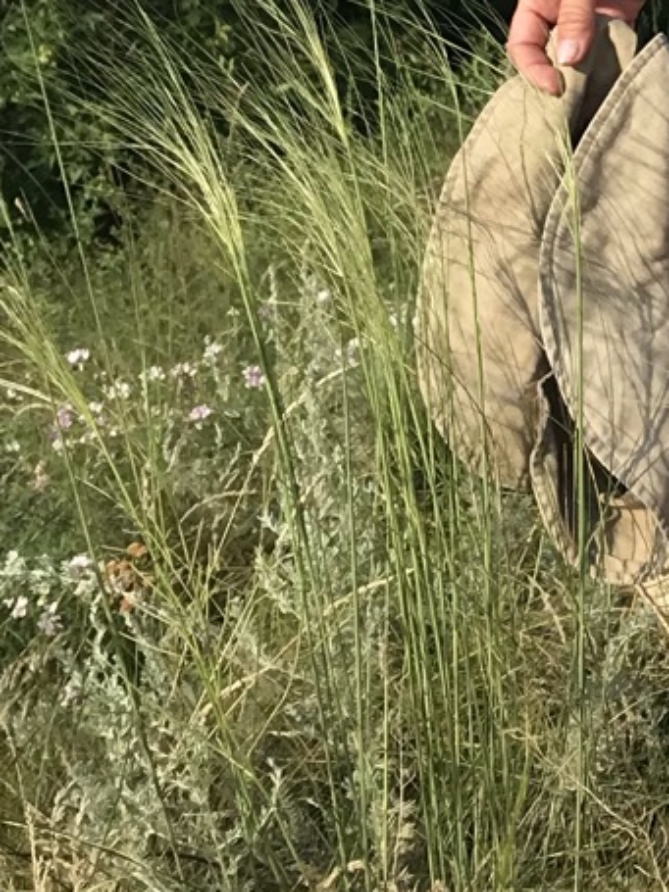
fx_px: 3248
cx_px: 1020
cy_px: -251
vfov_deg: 15.0
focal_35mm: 126
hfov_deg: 11.3
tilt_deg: -2.9
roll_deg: +2.9
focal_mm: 3.99
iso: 20
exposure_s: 1/2227
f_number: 1.8
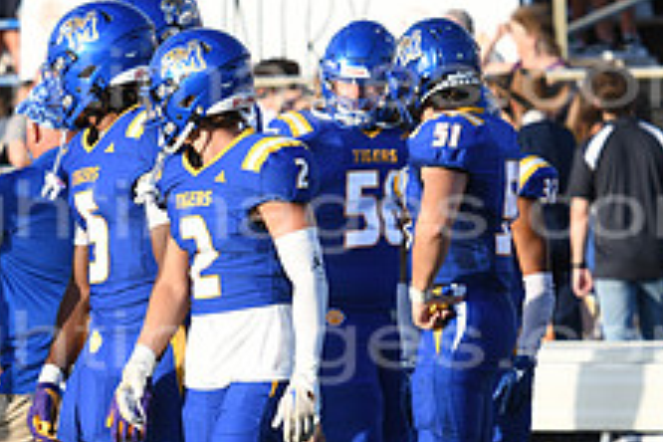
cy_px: 282
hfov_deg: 3.4
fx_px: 11184
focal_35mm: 607
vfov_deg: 2.3
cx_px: 69
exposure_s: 1/500
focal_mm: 155
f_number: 5.6
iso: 110
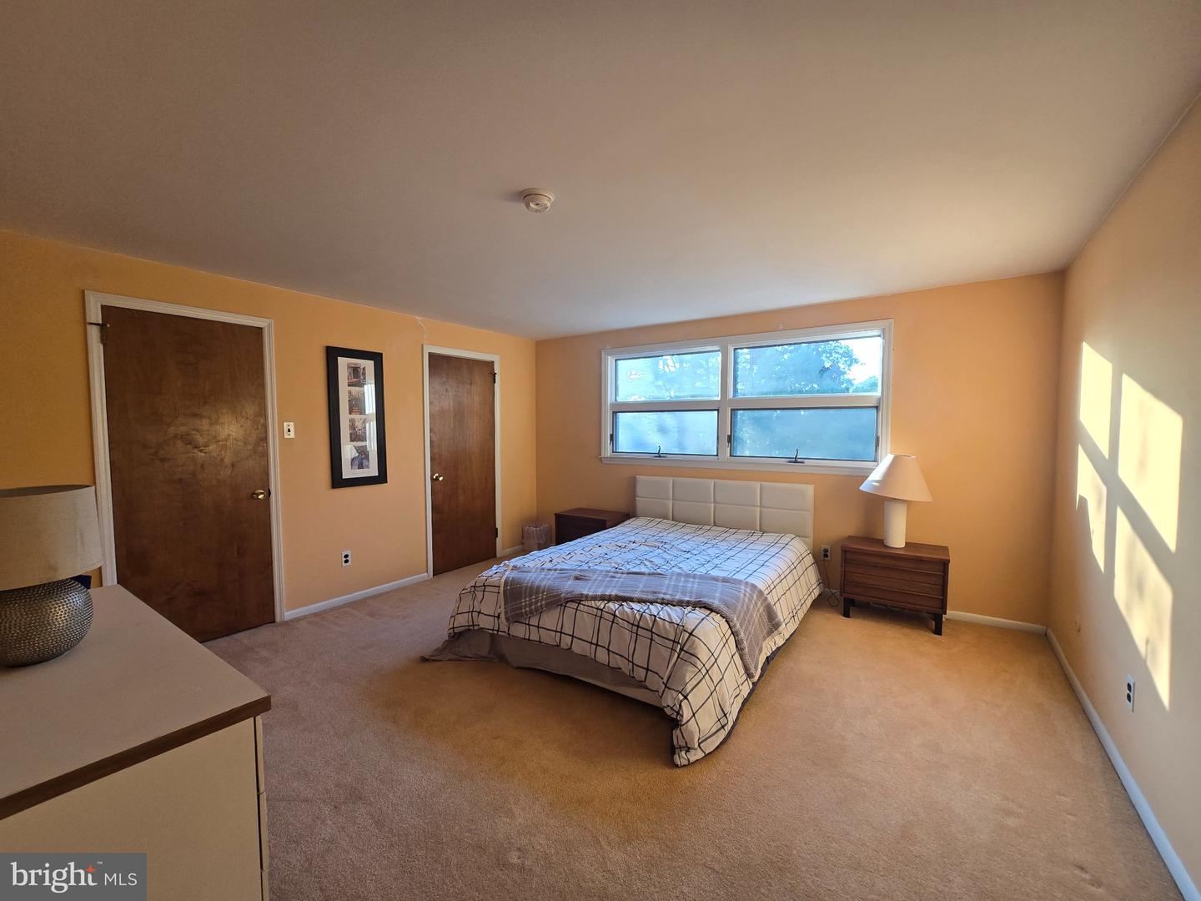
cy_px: 450
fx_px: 451
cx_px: 600
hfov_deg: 106.2
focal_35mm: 13
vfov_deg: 89.9
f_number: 2.2
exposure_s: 1/60
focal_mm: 2.2
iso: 50
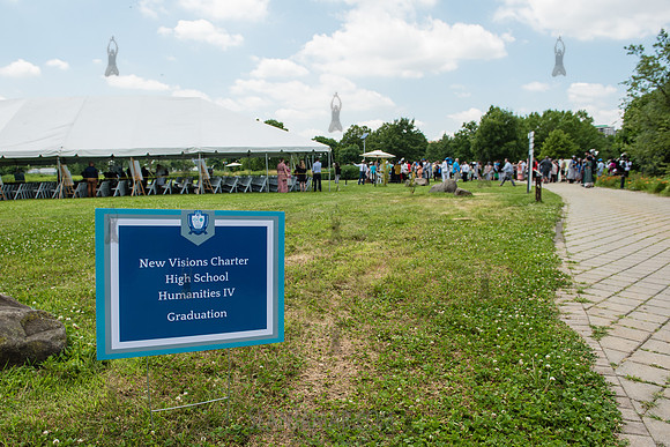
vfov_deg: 49.1
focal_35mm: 26
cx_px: 307
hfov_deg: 68.7
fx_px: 489
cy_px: 240
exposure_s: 1/640
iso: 200
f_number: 5.6
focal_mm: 24
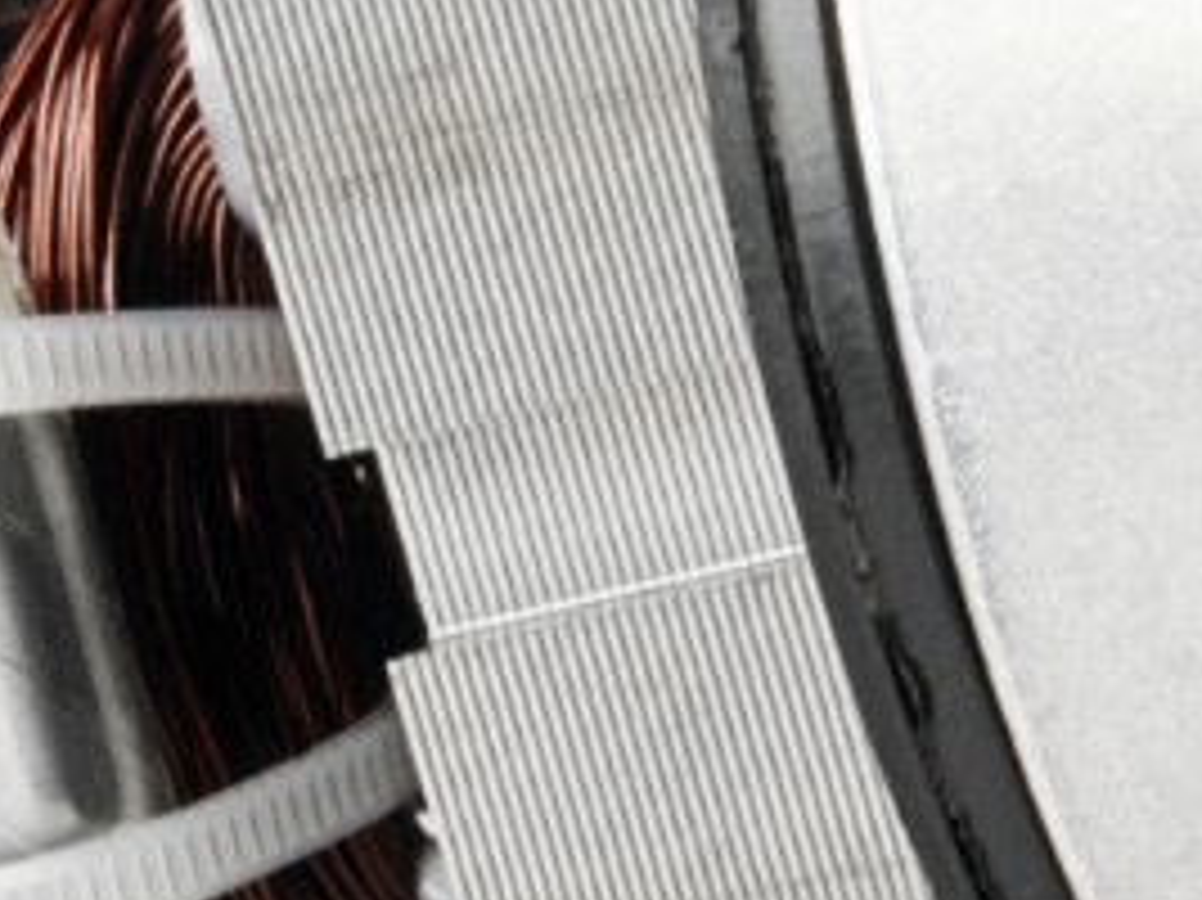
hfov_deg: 3.5
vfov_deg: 2.6
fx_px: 19749
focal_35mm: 569
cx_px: 1711
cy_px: 76
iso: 200
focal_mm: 66
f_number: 20
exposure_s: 1/80
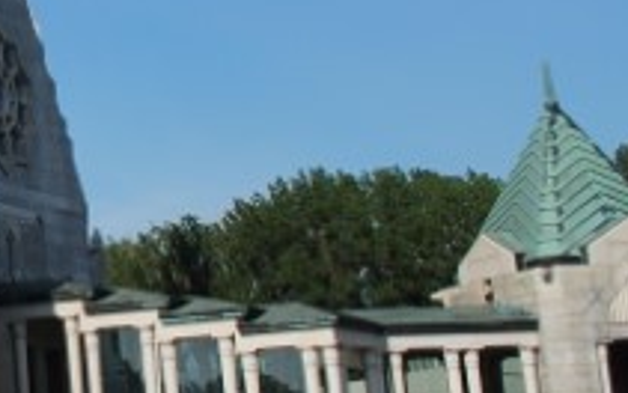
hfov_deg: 17.7
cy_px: -18
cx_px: -338
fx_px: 1780
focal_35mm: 104
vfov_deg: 12.4
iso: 100
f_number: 9
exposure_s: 1/320
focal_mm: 20
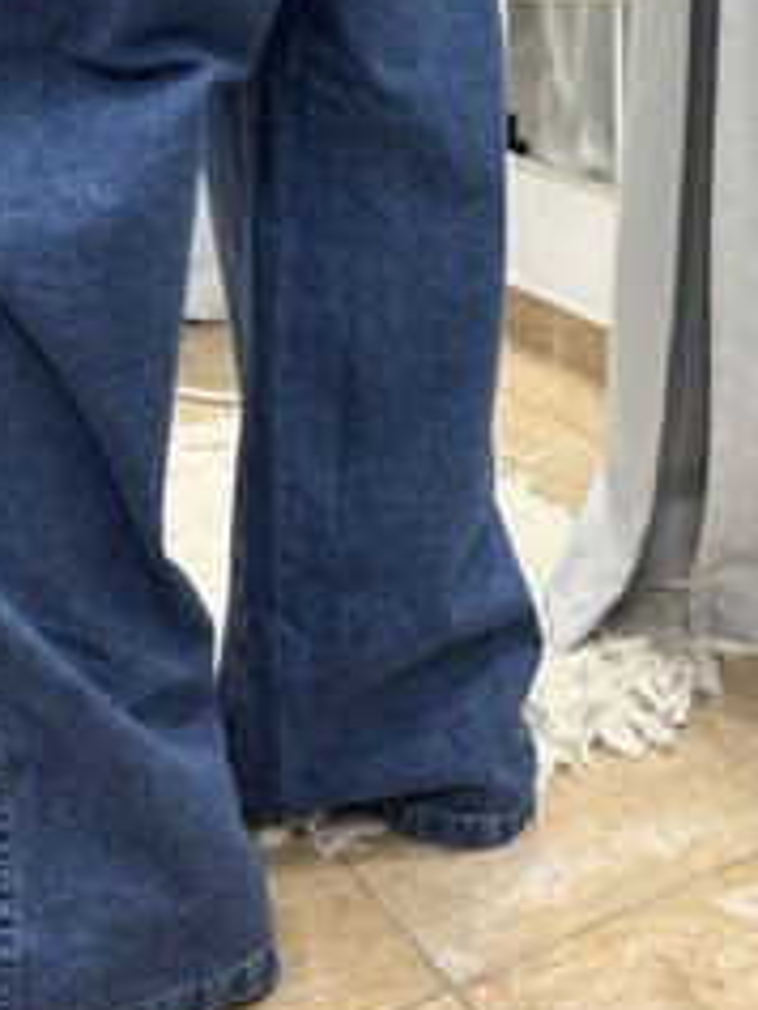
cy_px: 23
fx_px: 1575
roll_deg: +0.6
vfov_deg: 32.9
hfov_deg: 26.9
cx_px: 485
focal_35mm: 54
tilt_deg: -7.5
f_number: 1.78
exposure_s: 1/100
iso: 200
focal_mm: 6.76
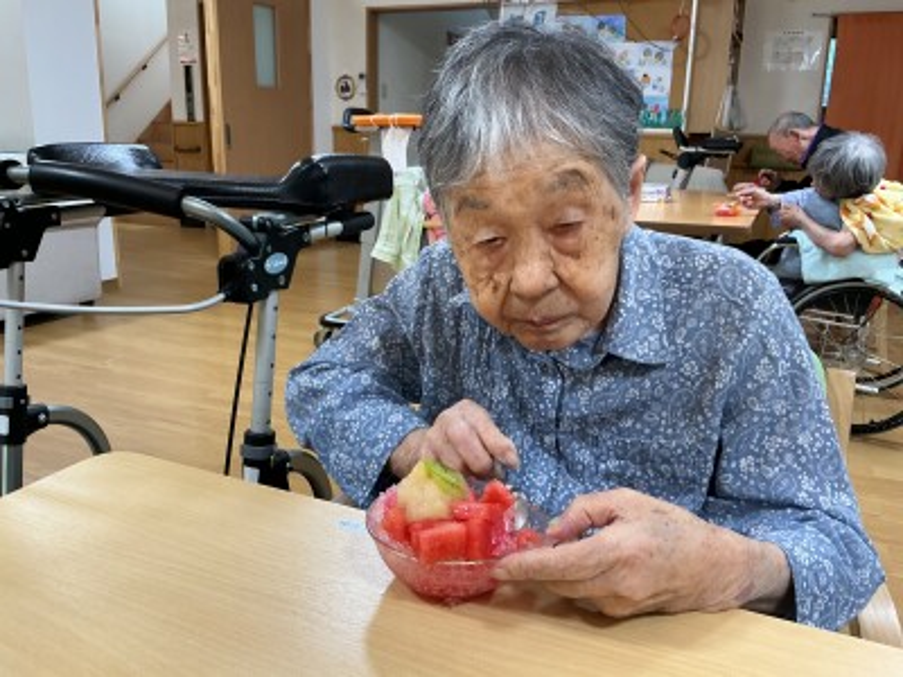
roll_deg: -0.6
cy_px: 338
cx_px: 452
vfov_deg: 48.2
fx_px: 756
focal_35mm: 29
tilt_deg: -14.2
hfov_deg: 61.7
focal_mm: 3
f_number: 1.8
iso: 100
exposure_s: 1/60
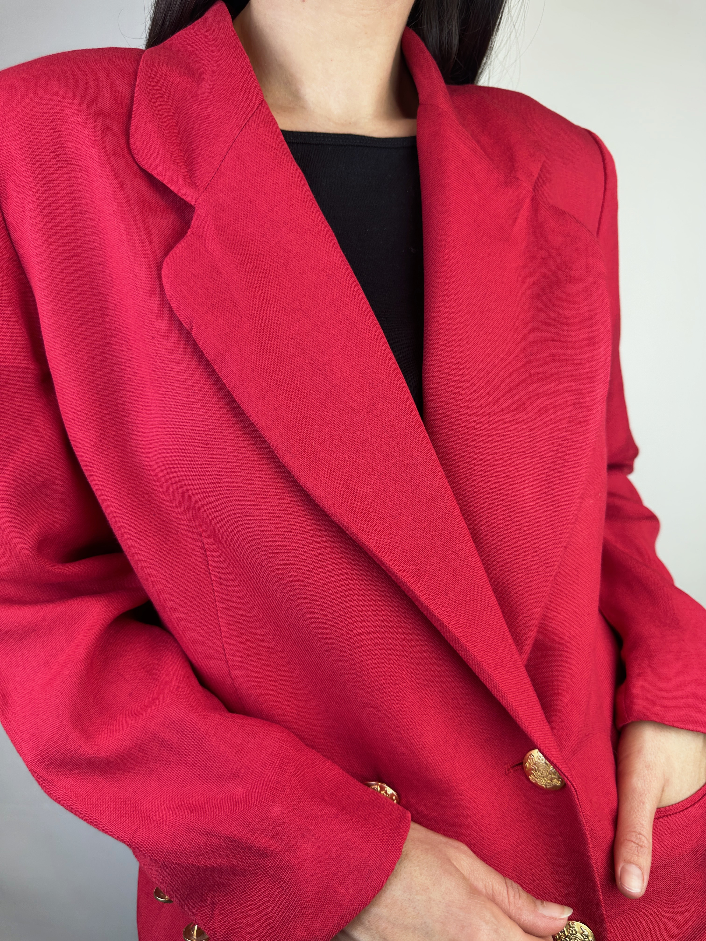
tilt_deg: -6.3
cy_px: 470
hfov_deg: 56.8
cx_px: 353
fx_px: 653
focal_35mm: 24
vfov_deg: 71.6
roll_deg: -0.9
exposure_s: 1/100
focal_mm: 6.86
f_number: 1.78
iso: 64
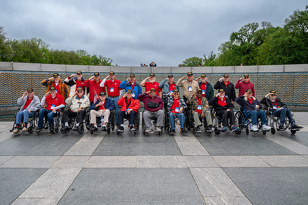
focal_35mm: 25
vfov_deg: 51.5
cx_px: 150
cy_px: 103
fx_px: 212
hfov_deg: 71.9
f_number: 8
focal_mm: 24
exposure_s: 1/640
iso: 560
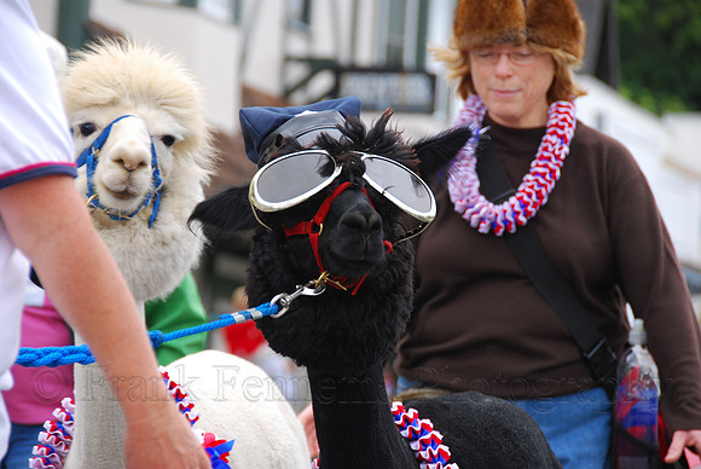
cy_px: 234
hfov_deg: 11.4
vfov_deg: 7.6
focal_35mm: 180
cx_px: 350
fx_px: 3508
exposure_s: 1/180
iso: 200
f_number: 5.3
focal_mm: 120
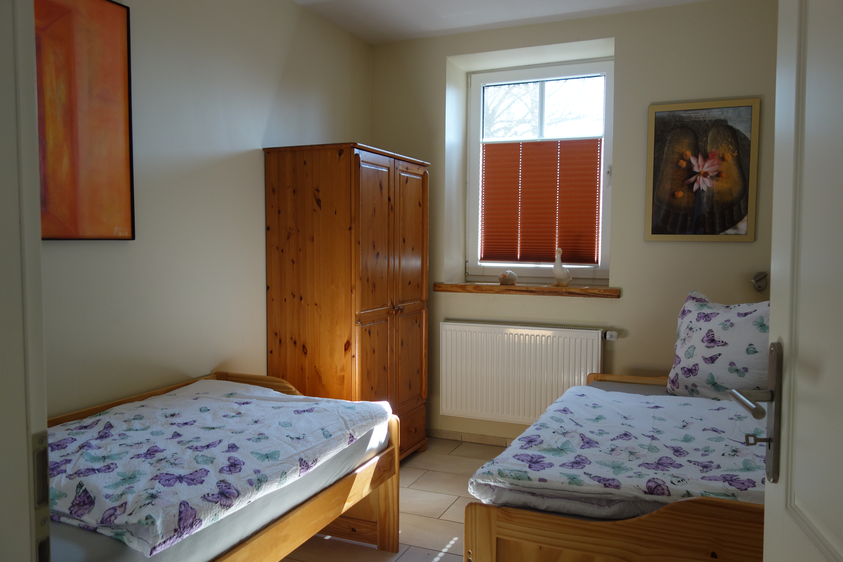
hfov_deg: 65.5
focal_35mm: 28
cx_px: 422
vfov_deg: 46.4
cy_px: 281
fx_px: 656
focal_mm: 10.4
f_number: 2.2
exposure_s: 1/100
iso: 125
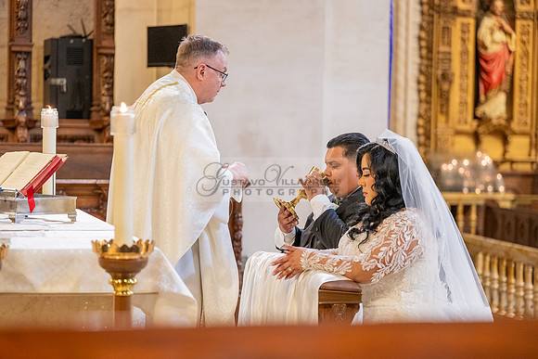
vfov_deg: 13.3
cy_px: 180
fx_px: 1540
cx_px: 269
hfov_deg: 19.8
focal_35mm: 103
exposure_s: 1/100
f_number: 2.8
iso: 2000
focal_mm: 103
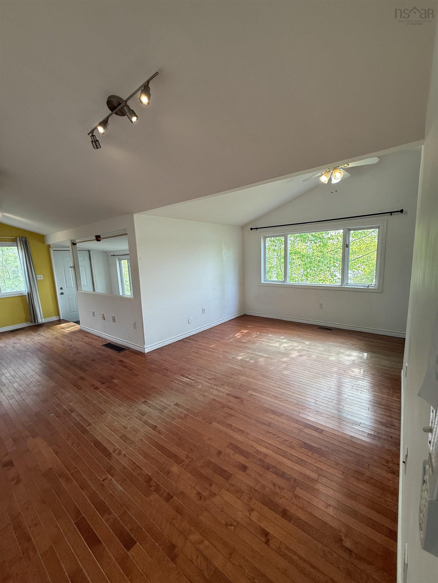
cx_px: 219
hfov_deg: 85.7
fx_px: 236
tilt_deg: -7.4
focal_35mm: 14
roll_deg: +2.4
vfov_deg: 102.1
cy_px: 292
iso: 100
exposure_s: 1/120
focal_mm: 2.22
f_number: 2.2
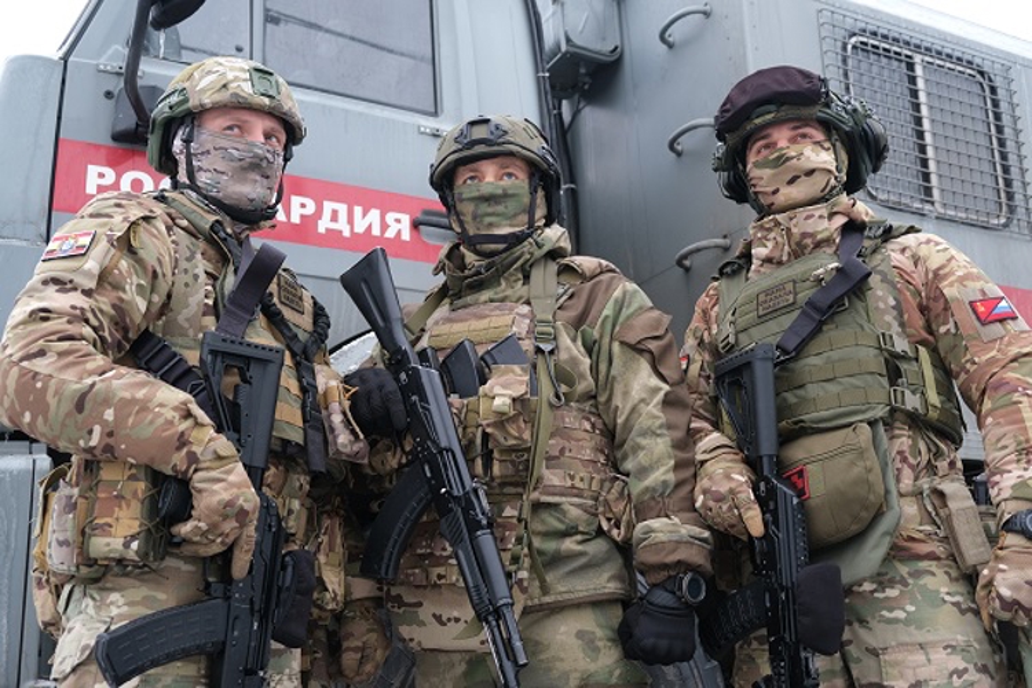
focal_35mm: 38
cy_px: 344
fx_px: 1089
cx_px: 516
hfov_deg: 50.7
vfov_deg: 35.1
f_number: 3.6
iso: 200
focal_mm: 25.4
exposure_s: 1/60
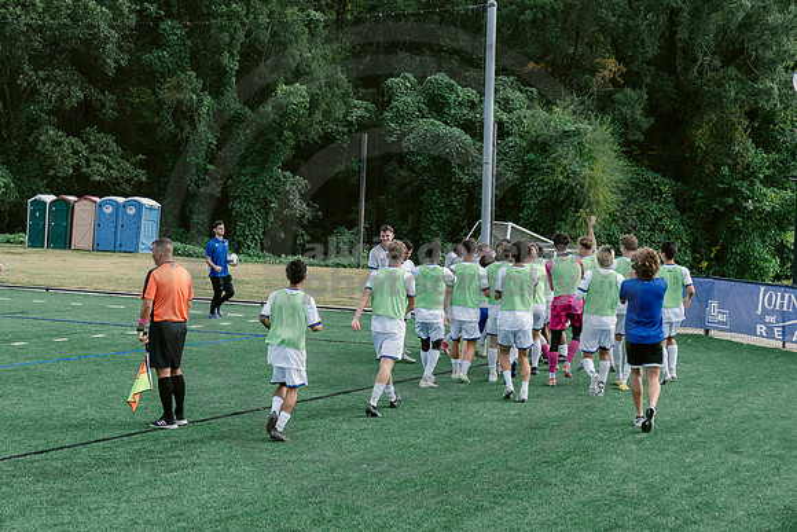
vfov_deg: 19.5
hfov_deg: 28.8
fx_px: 1550
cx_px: 398
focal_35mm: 70
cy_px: 266
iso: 640
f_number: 5.6
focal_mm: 70
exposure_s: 1/800
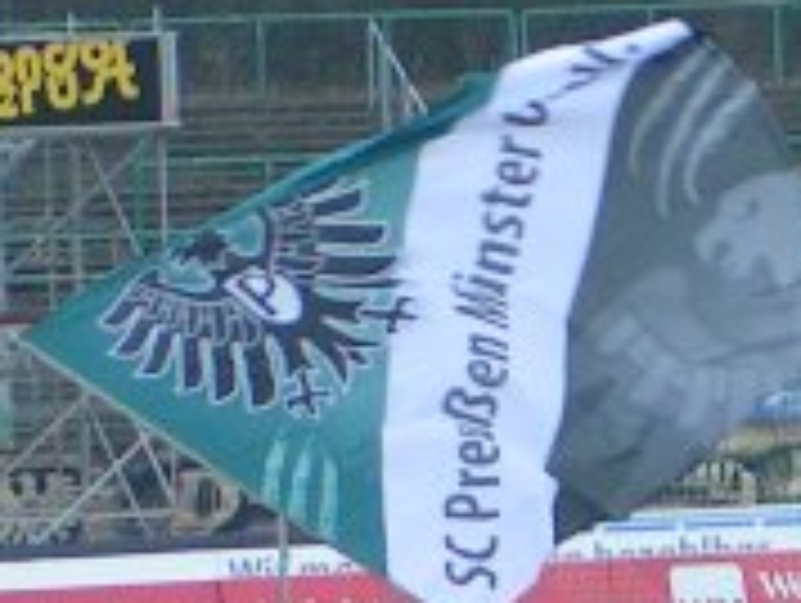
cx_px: 1688
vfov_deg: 2.9
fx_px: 11840
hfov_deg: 3.8
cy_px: 531
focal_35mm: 511
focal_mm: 17.4
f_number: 3.5
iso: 100
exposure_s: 1/125
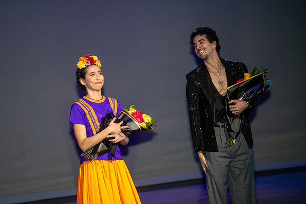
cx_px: 153
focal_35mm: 119
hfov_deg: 17.2
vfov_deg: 11.5
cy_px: 102
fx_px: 1012
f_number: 4
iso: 3200
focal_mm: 119
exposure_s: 1/125
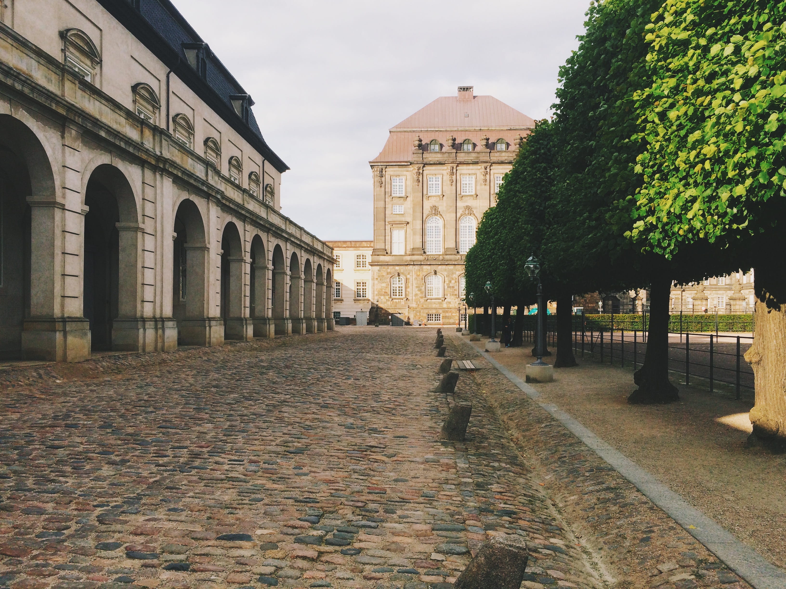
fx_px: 658
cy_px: 294
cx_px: 393
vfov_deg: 48.2
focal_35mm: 29
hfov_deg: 61.7
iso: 32
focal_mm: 4.15
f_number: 2.2
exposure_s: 1/1414
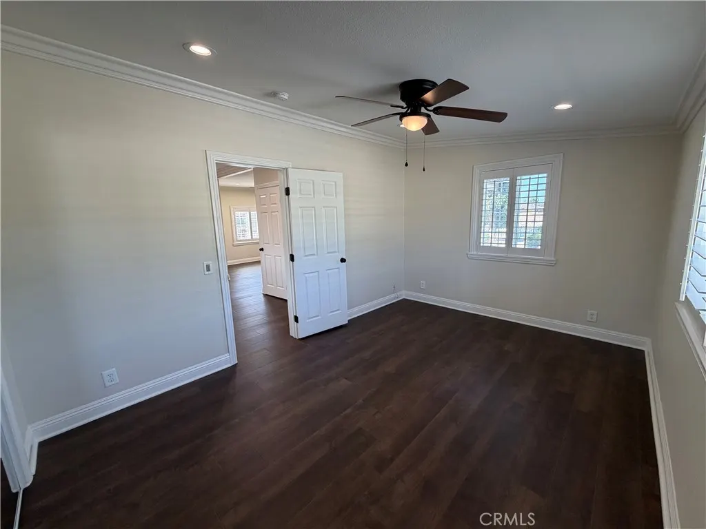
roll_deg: +1.9
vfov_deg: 85.7
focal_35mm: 14
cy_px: 264
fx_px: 286
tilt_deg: -10.4
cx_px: 353
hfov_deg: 102.1
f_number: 2.2
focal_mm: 2.22
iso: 200
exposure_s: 1/120
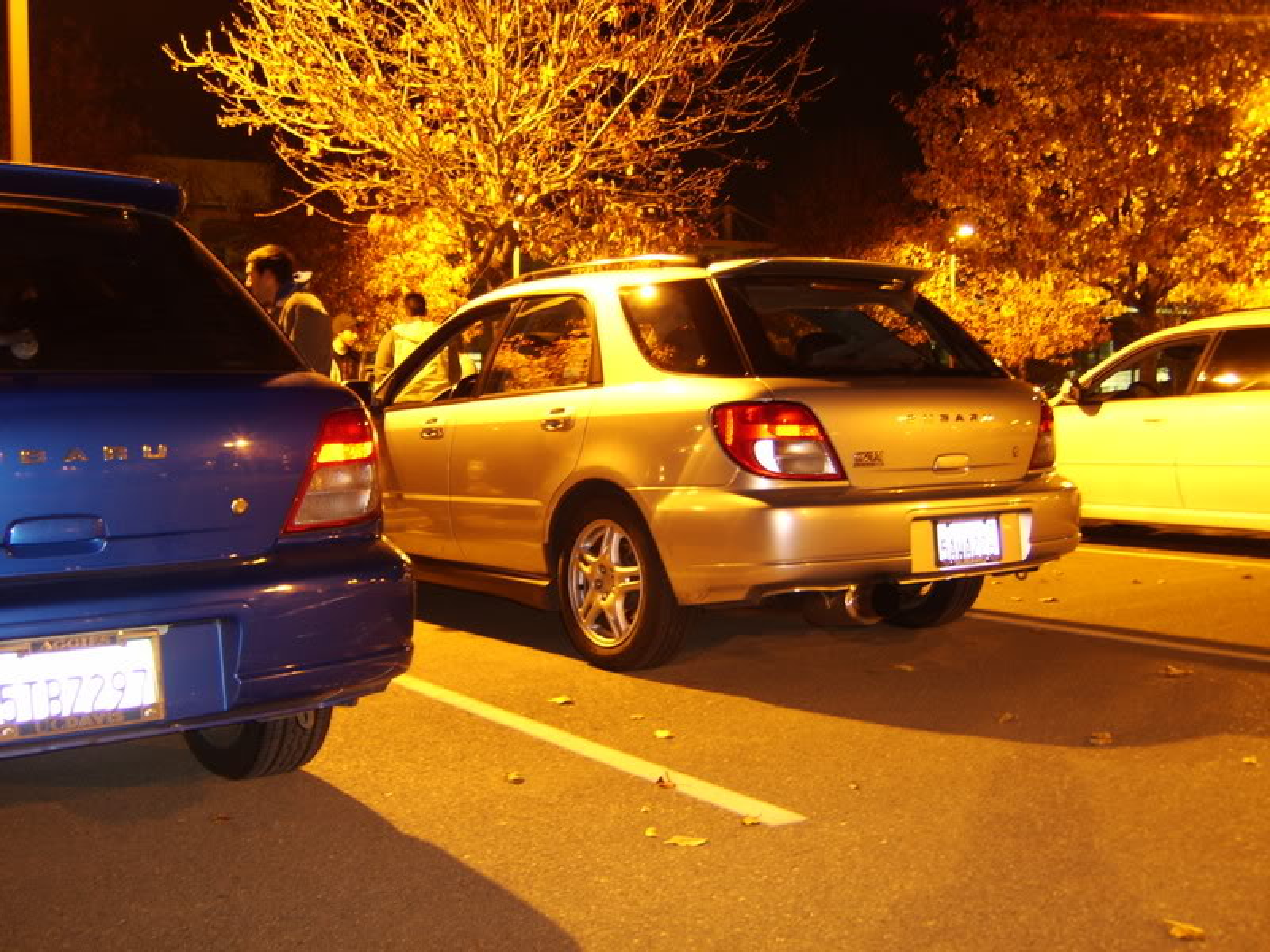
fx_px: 1137
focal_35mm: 31
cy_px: 476
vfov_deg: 45.4
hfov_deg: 58.4
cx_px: 635
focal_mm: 8.13
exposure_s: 1
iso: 71
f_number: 2.7
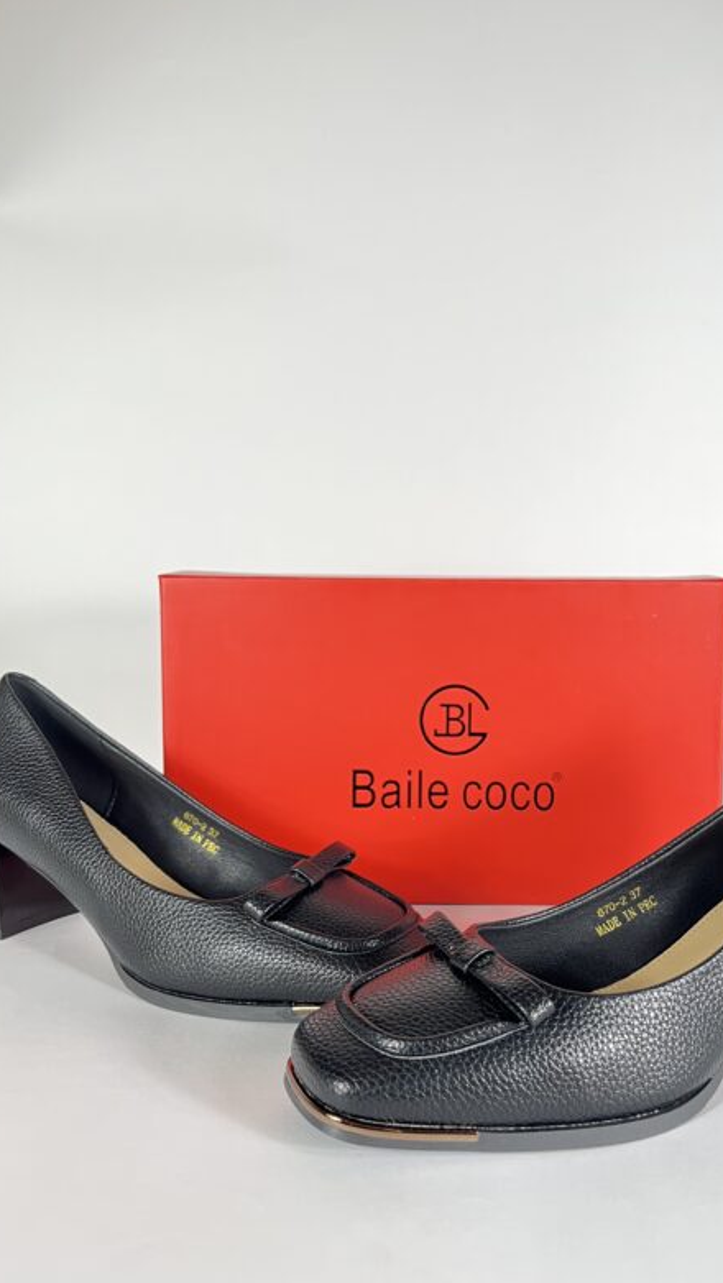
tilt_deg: -5.3
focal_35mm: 29
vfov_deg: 66.0
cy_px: 641
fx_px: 987
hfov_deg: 40.0
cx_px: 445
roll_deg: -1.0
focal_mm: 5.1
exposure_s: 1/50
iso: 80
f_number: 1.6
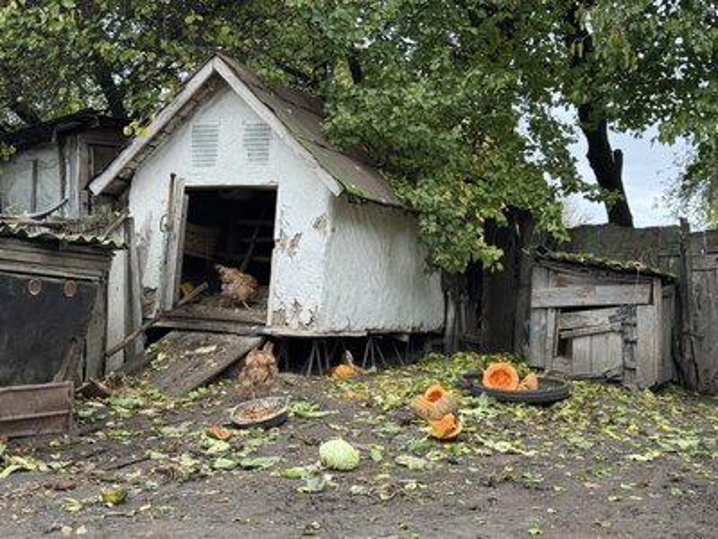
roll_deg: +0.0
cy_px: 270
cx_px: 359
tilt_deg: +0.1
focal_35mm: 48
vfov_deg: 30.3
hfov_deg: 39.7
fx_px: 996
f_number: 1.78
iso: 50
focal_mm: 6.76
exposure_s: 1/121
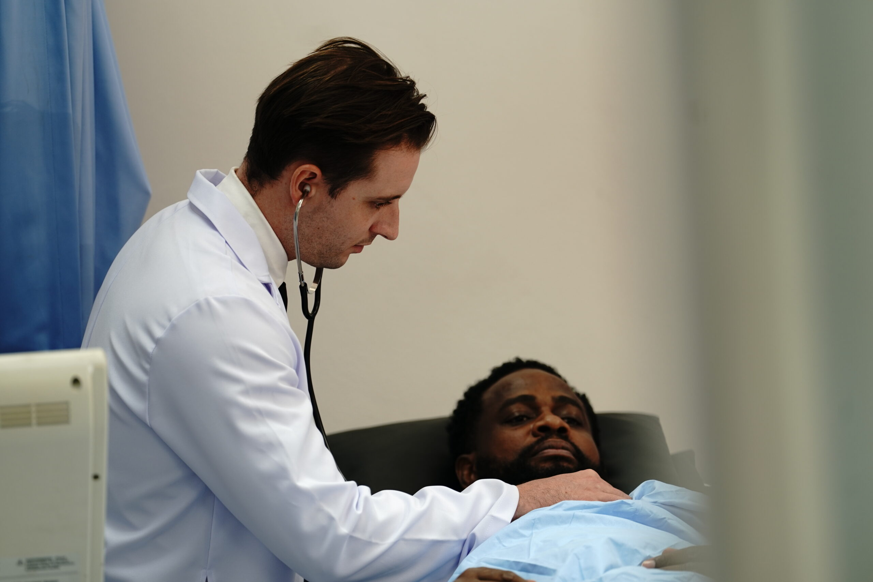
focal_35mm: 191
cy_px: 291
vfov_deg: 7.2
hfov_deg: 10.8
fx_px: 4632
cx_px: 436
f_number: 2.8
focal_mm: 191
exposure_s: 1/200
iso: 200
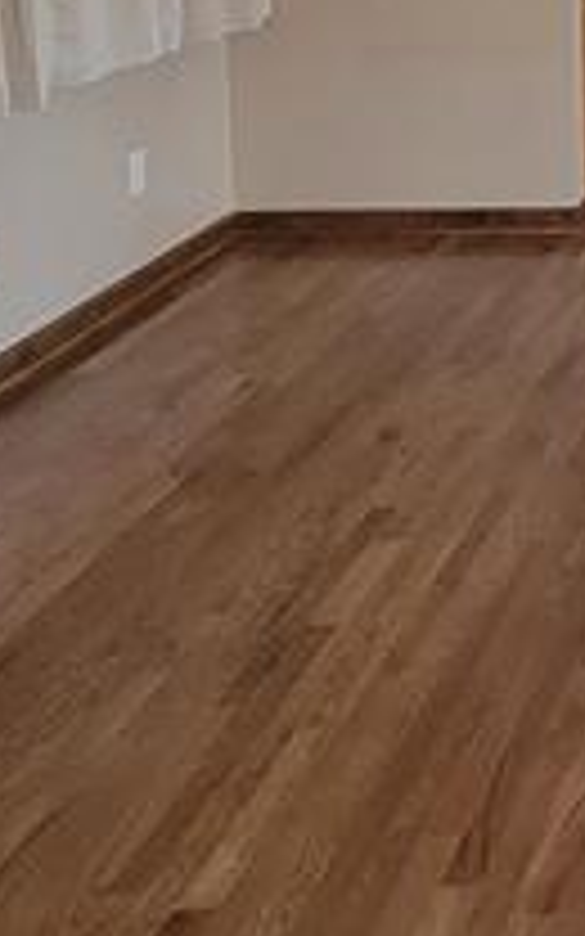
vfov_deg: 28.1
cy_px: -27
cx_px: 1120
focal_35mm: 68
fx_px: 1735
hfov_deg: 15.7
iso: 250
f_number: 2.2
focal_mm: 2.2
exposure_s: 1/60
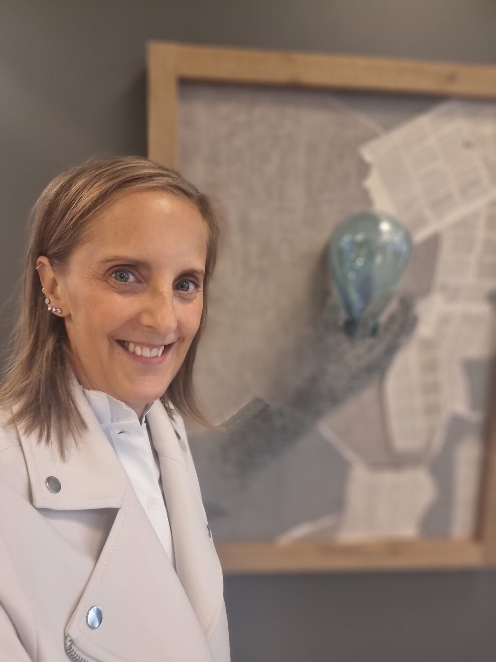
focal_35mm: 24
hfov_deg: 56.8
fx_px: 459
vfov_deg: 71.6
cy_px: 331
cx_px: 248
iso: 200
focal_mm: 6.7
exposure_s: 1/100
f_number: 1.8
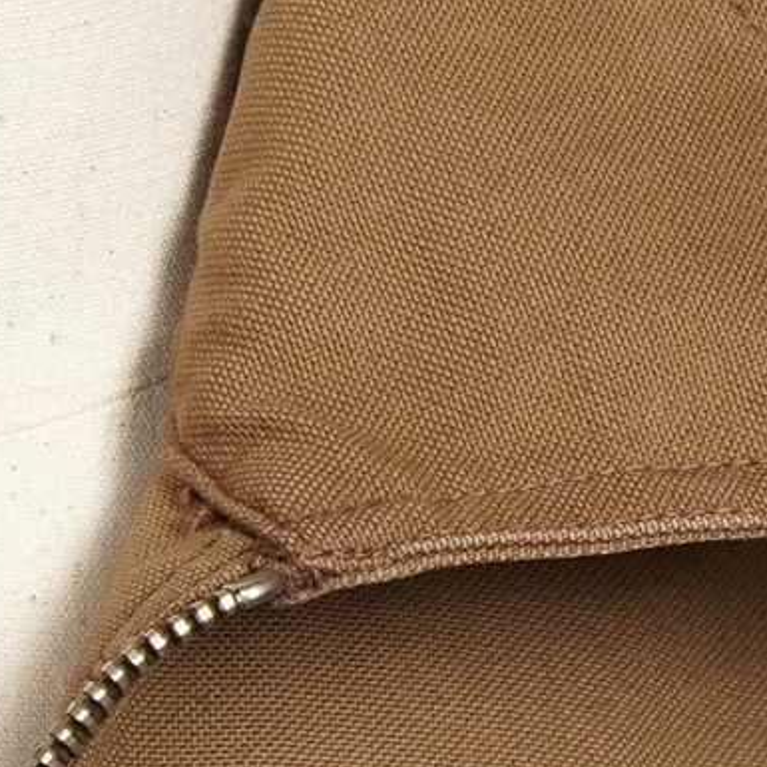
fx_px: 7646
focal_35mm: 305
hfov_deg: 5.5
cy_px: 1749
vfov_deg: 5.6
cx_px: -1048
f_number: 5.6
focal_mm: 32
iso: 400
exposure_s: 1/50
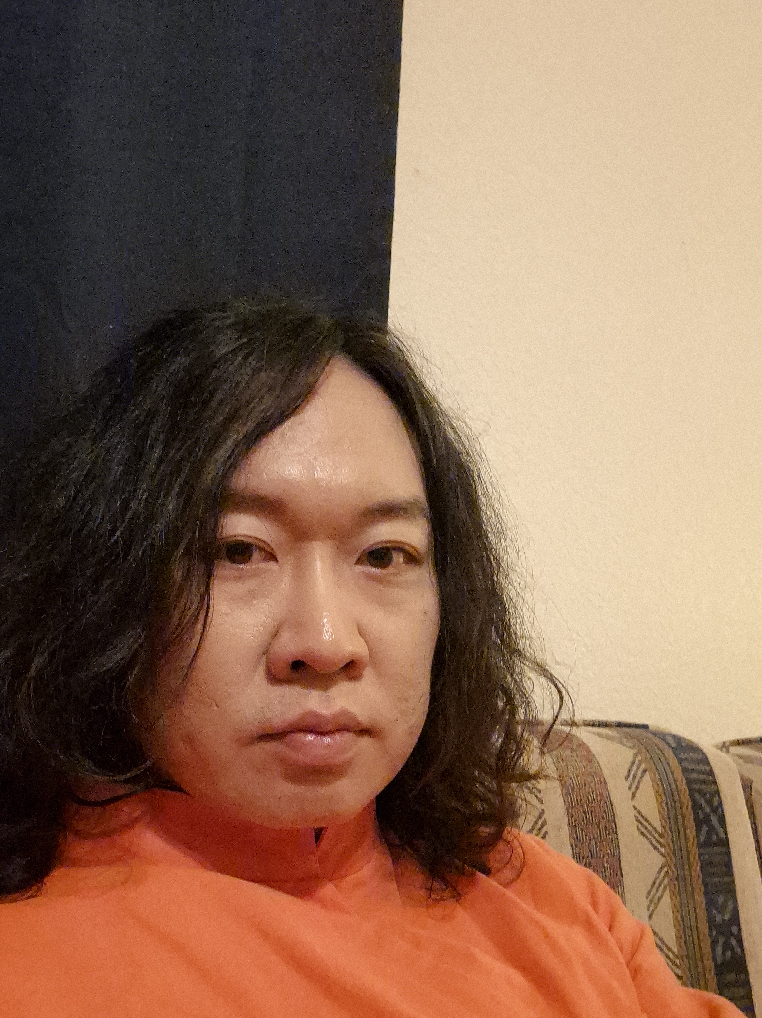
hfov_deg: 44.0
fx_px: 941
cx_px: 338
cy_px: 623
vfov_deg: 56.3
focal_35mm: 32
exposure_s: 1/60
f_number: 2.2
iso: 200
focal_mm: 3.3
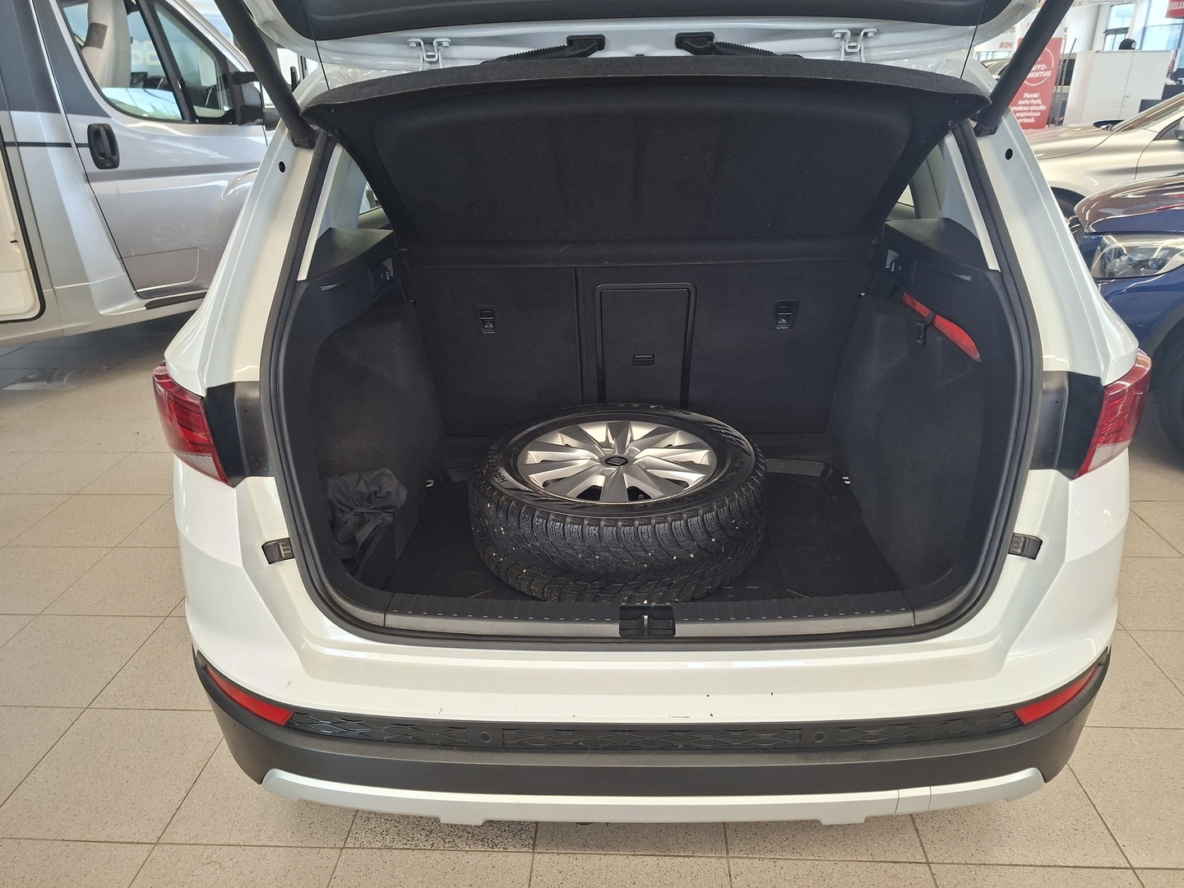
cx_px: 592
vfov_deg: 58.9
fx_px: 787
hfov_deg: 73.9
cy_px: 444
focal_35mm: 23
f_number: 1.8
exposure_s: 1/100
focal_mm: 5.54
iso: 250
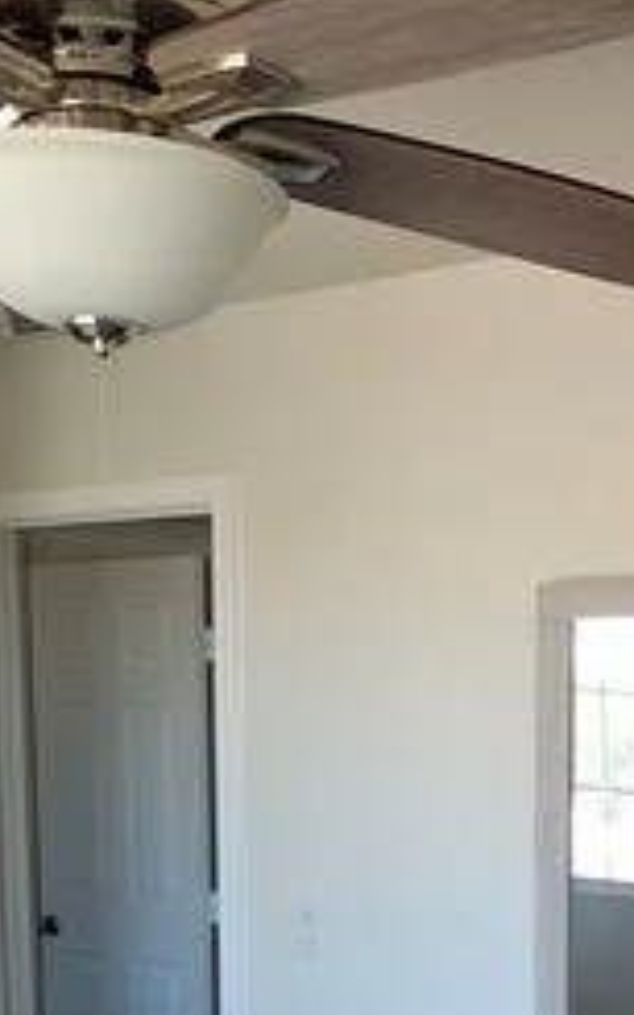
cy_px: 1110
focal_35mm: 53
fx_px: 1466
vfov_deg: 33.4
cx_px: 350
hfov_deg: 24.4
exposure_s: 1/69.1
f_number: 1.7
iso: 55
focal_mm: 2.02
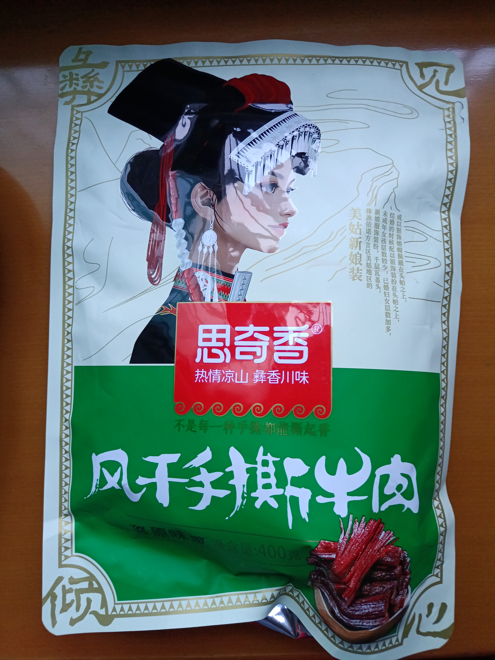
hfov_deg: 53.1
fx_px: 496
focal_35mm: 26
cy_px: 330
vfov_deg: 67.3
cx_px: 248
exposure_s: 1/33.3
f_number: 1.8
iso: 1119
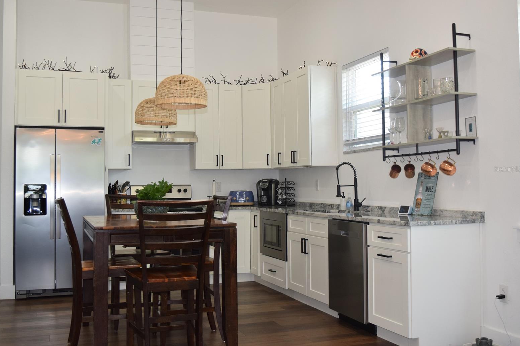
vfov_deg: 34.6
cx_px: 257
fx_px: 556
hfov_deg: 50.1
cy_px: 169
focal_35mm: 39
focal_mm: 25
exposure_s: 1/100
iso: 800
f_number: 5
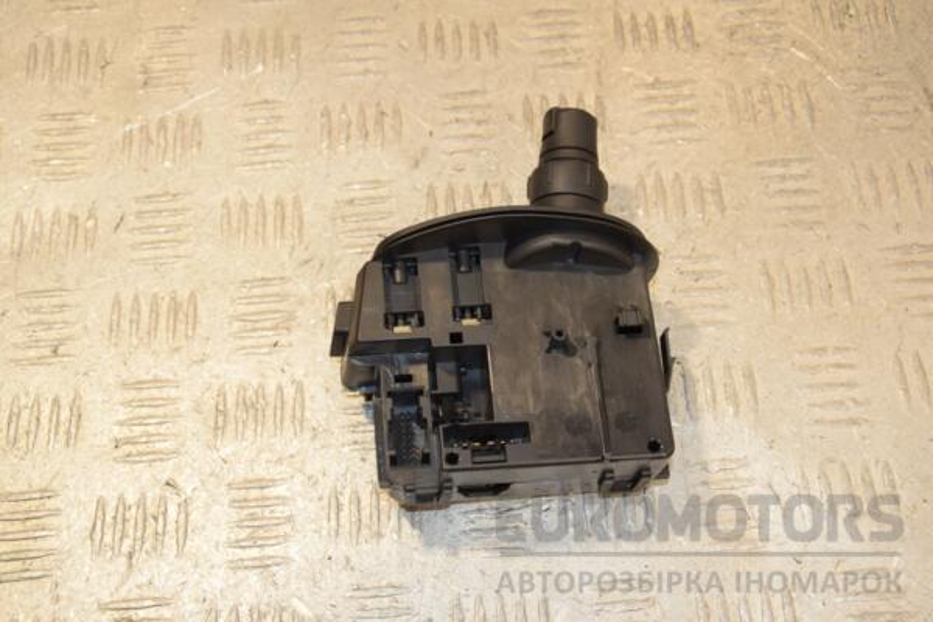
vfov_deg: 25.8
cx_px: 466
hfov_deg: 37.9
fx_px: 1361
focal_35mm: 52
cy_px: 311
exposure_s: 1/200
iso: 800
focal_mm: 35
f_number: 8
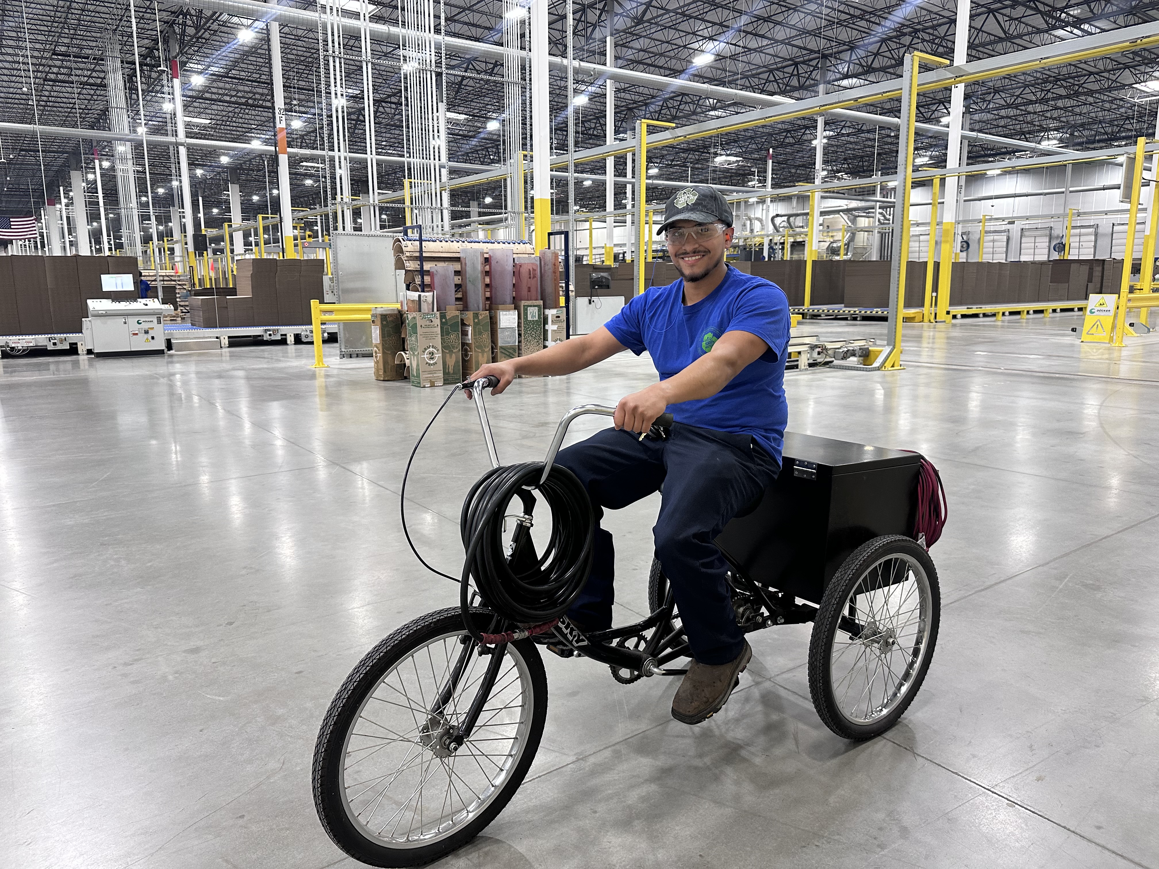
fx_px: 804
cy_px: 434
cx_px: 580
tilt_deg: -9.4
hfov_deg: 71.6
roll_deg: +0.0
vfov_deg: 56.8
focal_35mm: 24
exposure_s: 1/83
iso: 250
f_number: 1.78
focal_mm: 6.86
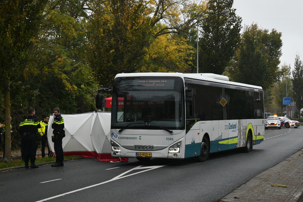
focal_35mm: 85
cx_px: 163
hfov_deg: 23.9
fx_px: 715
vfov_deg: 16.1
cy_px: 99
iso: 5000
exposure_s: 1/800
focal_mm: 70
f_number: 14
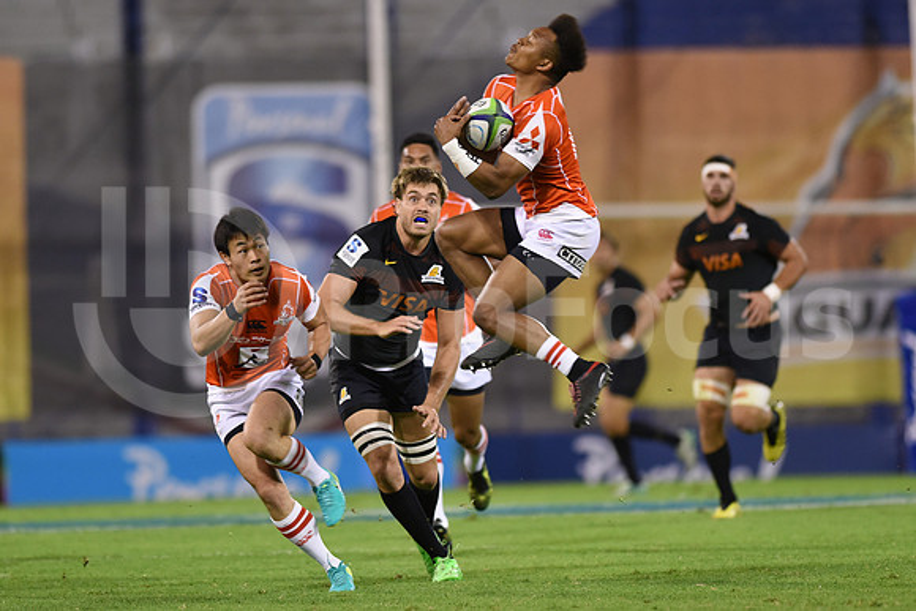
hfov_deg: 6.9
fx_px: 7635
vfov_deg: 4.6
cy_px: 306
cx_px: 458
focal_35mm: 300
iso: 2000
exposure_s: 1/800
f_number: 2.8
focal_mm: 300
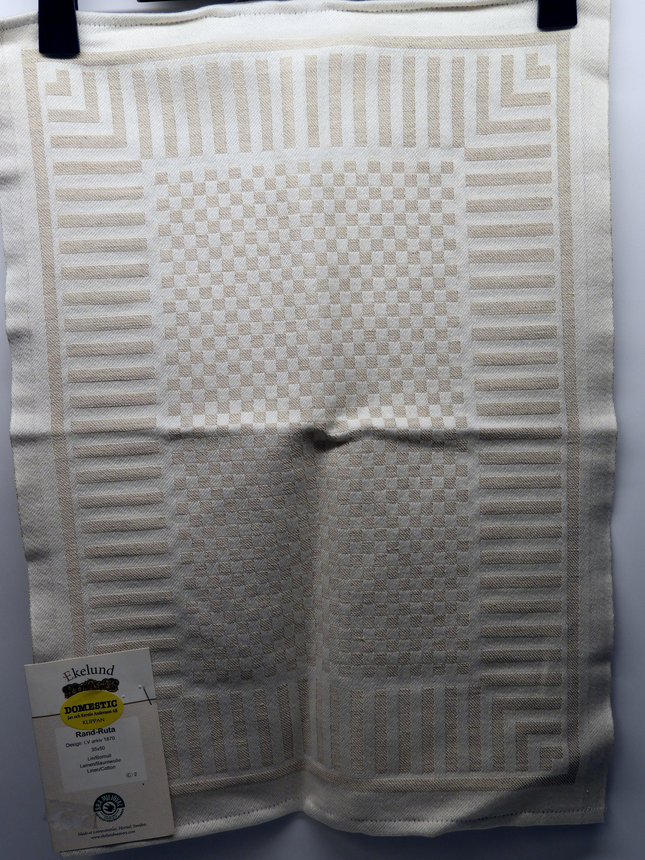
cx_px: 322
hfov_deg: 29.1
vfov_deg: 38.2
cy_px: 430
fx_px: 1242
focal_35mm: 50
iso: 100
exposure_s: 1/40
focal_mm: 9
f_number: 4
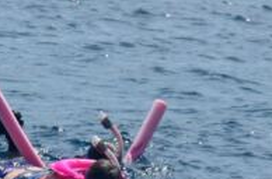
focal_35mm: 742
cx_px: 108
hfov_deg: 2.8
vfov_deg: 1.8
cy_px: 250
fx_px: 5588
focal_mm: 150
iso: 200
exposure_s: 1/250
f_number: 16
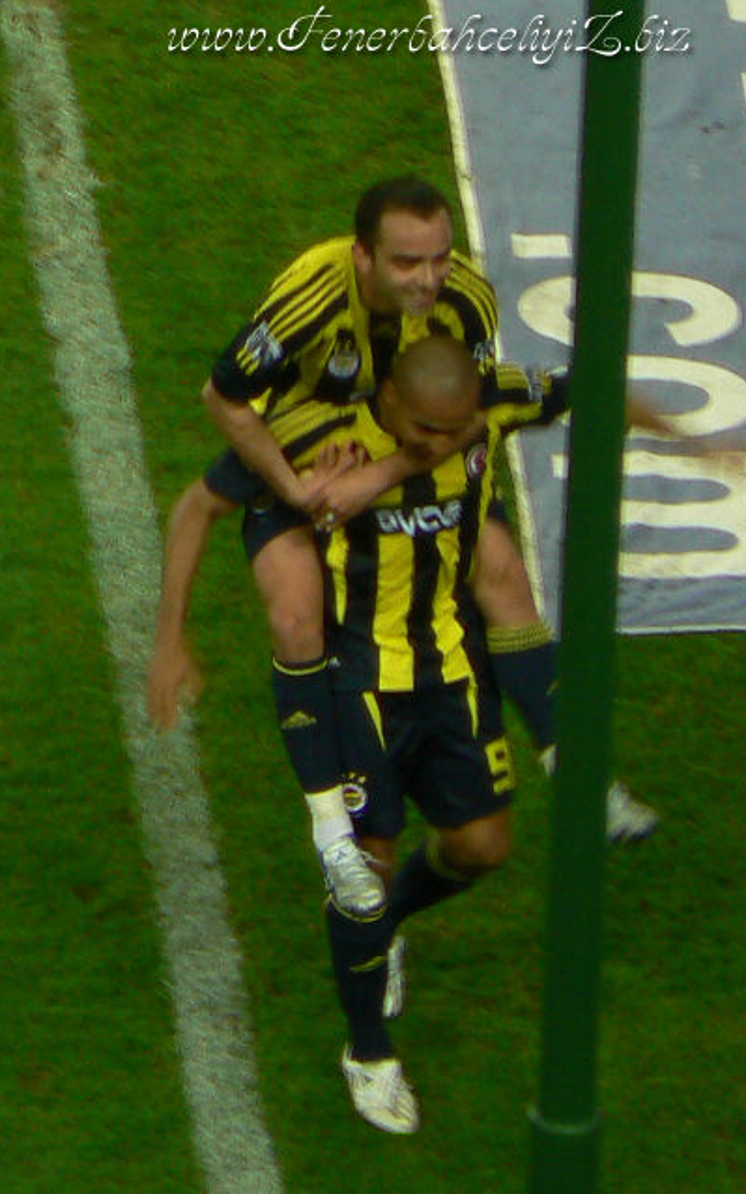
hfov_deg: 4.1
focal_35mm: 317
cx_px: 395
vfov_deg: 6.6
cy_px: 597
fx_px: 10307
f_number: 3.3
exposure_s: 1/40
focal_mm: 40.7
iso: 100
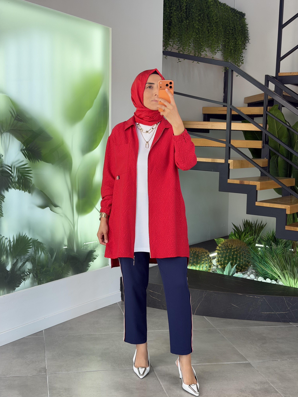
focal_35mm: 48
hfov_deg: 30.3
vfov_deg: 39.7
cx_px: 149
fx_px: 551
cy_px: 198
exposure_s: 1/175
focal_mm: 6.76
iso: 64
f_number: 1.78
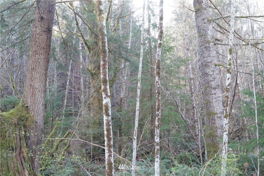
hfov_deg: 43.6
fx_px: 330
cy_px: 88
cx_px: 132
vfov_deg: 29.8
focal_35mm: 45
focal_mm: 30
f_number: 11
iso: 2500
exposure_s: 1/60
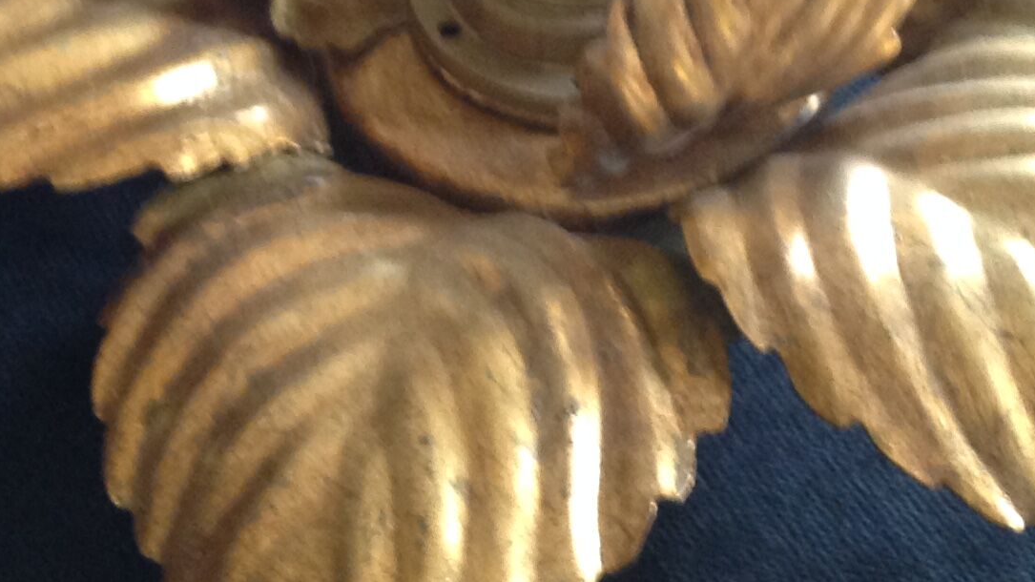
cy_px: 134
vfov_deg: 13.2
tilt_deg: -43.9
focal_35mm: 91
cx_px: 500
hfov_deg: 23.4
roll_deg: -2.0
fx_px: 2497
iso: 250
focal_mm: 4.28
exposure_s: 1/15
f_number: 2.4
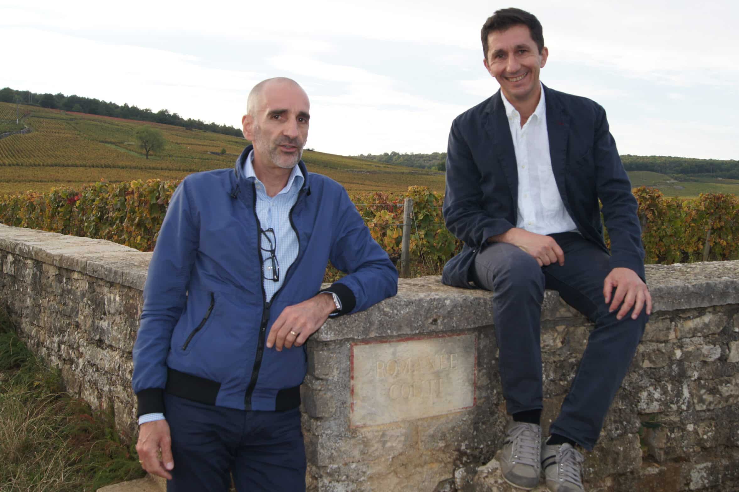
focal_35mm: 36
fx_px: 739
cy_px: 227
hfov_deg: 53.1
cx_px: 398
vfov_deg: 36.9
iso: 200
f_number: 6.3
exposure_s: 1/160
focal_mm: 22
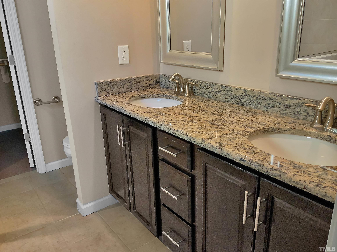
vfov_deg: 48.2
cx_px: 168
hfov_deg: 61.7
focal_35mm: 29
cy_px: 126
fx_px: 282
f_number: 1.8
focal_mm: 3
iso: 80
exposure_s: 1/60
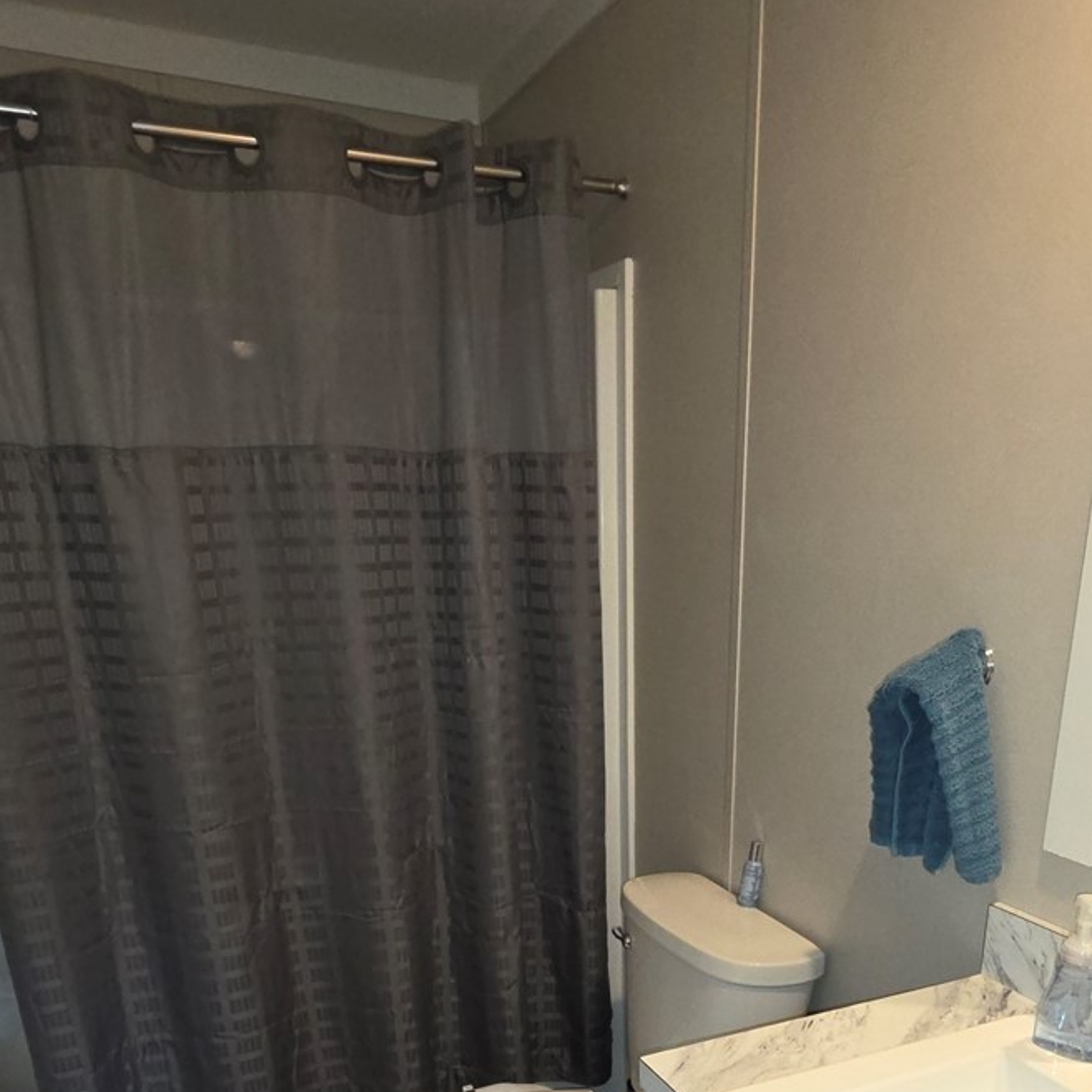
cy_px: 916
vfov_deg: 52.5
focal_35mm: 28
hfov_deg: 56.9
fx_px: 999
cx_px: 652
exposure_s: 1/60
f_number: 1.9
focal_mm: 2.2
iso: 250
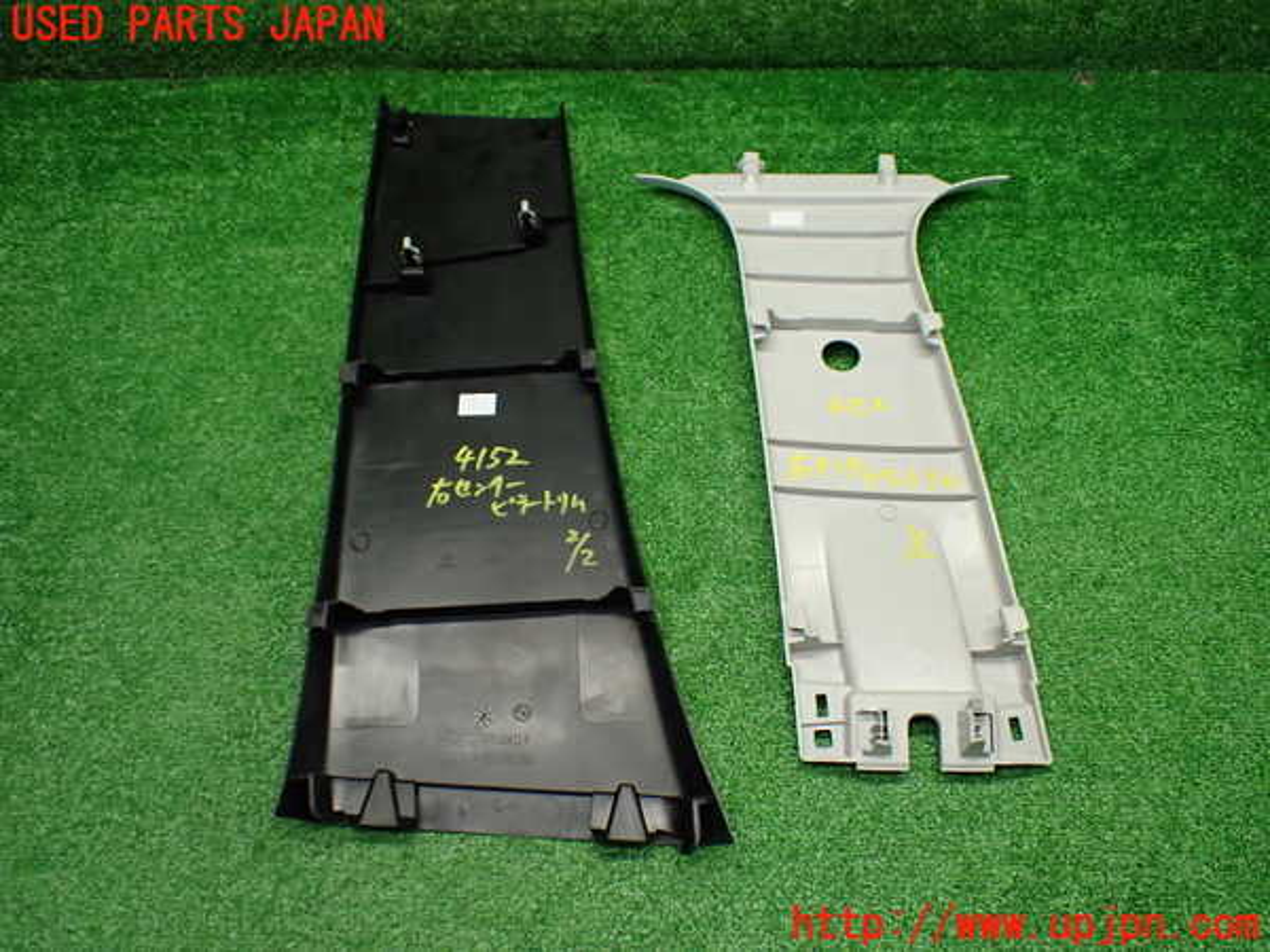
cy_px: 476
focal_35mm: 30
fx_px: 1101
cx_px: 635
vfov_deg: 46.8
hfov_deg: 60.0
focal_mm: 5.4
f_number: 2.3
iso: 500
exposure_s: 1/125
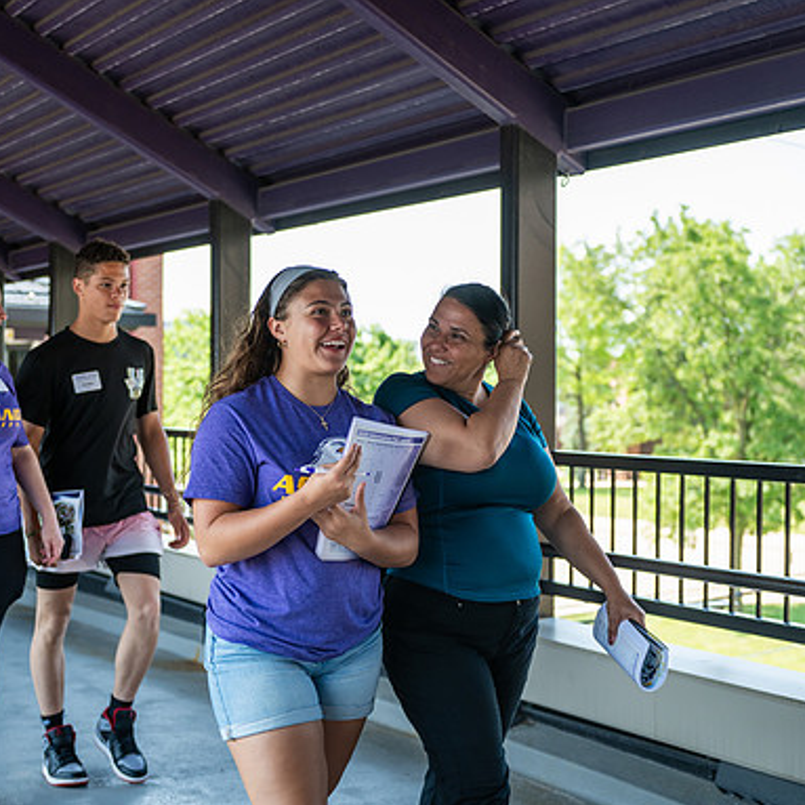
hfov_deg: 31.6
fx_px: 1421
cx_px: 380
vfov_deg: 31.6
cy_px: 405
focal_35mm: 54
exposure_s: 1/500
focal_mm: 42
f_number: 2.8
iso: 160
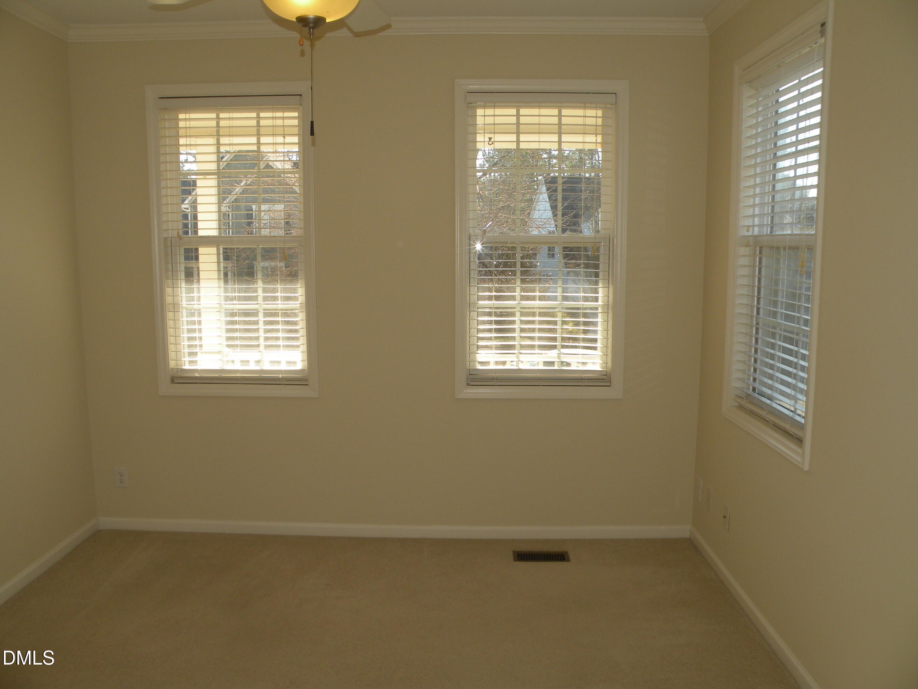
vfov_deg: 51.4
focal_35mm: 27
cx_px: 459
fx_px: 716
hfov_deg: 65.3
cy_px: 344
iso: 64
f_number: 4
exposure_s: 1/114
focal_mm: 4.7
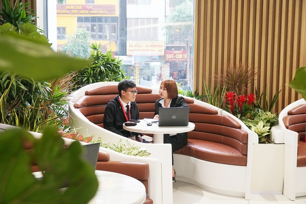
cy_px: 102
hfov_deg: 42.3
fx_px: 395
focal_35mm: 46
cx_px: 153
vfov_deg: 28.9
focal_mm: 31
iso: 2000
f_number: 4.5
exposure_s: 1/160
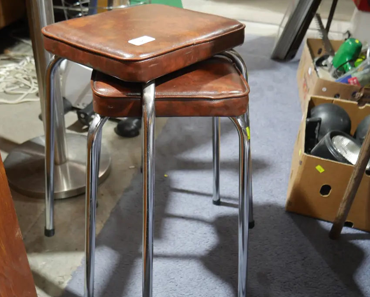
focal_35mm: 33
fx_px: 361
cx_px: 167
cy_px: 157
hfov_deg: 54.1
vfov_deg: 44.5
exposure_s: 1/60
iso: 1250
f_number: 3.5
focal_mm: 14
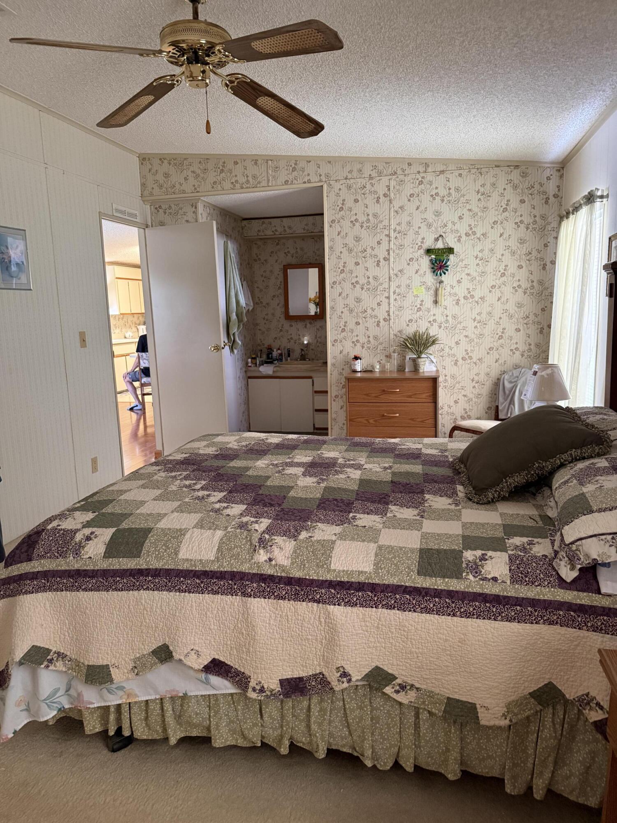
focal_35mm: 24
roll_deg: +2.8
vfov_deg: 71.6
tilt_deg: -9.0
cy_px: 412
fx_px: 570
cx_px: 308
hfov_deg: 56.8
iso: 640
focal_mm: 6.76
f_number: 1.78
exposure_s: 1/40
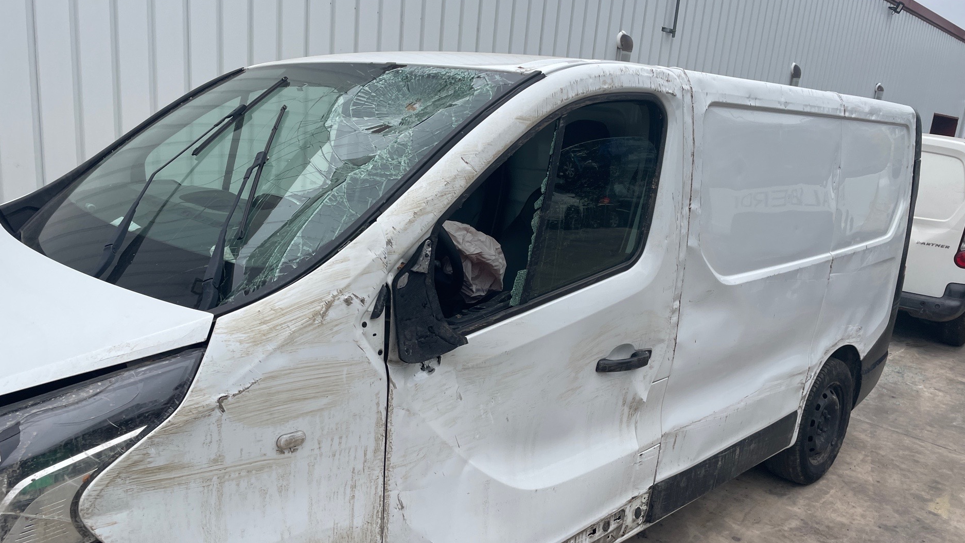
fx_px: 742
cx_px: 474
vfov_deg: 40.2
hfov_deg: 66.1
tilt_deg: -14.6
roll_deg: -5.0
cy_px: 289
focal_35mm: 29
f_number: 1.6
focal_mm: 4.2
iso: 32
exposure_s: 1/666
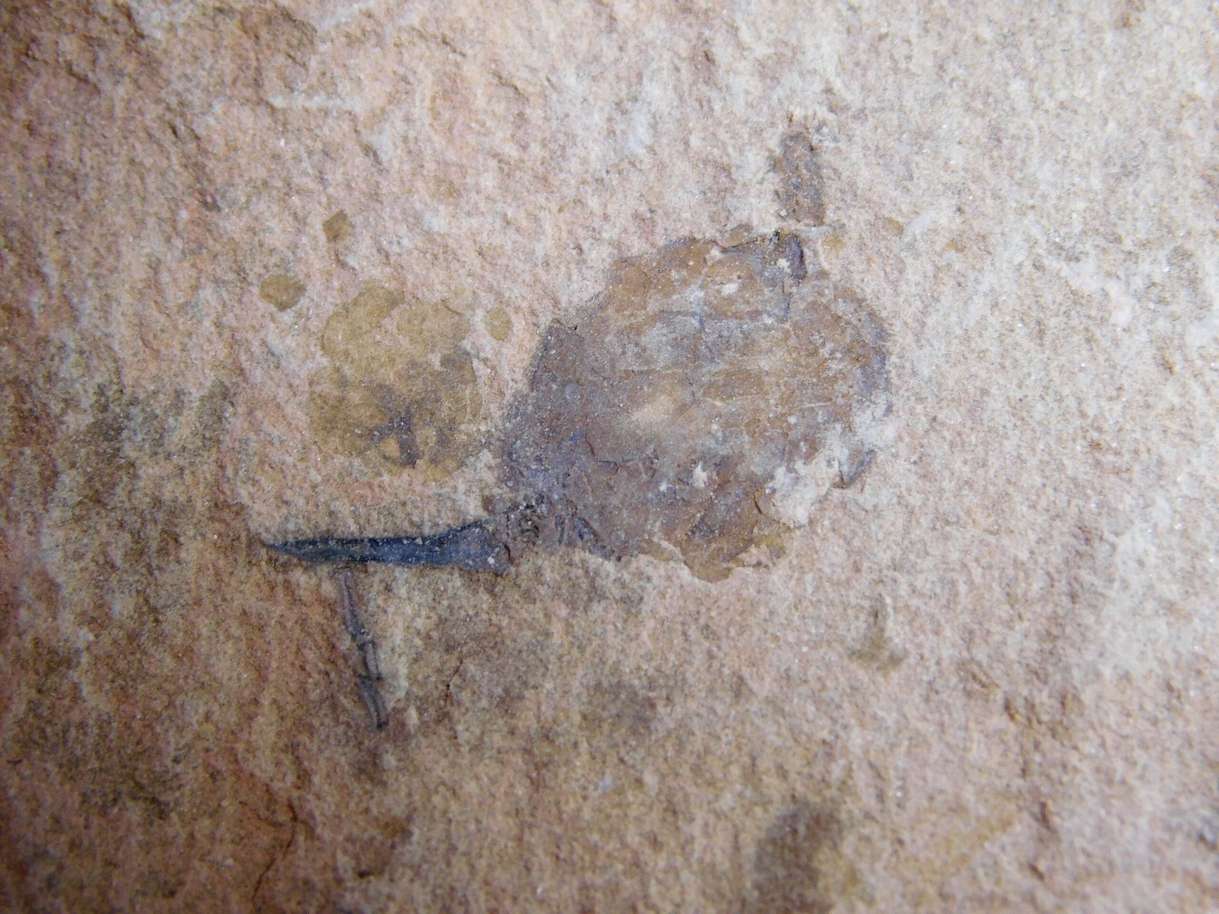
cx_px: 610
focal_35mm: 202
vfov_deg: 7.4
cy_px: 457
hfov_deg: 9.8
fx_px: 7113
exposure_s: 1/30
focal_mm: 35.9
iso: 200
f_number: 5.4
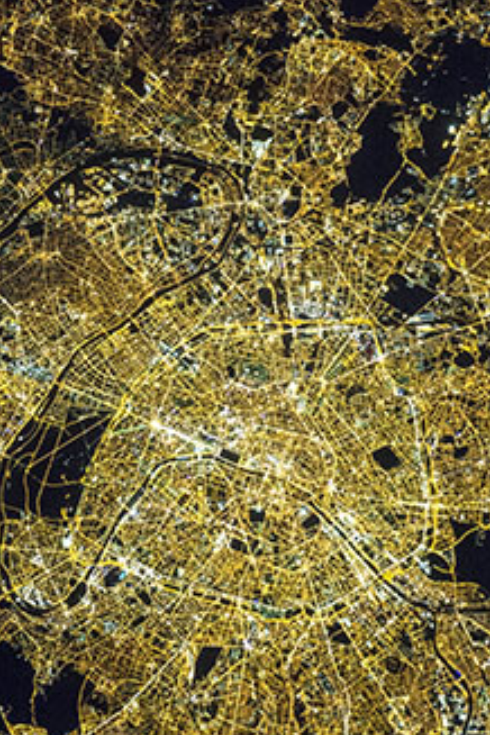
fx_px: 13739
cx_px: 245
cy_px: 503
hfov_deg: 2.0
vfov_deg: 3.1
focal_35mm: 673
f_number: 2.8
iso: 8000
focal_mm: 400
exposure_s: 1/25
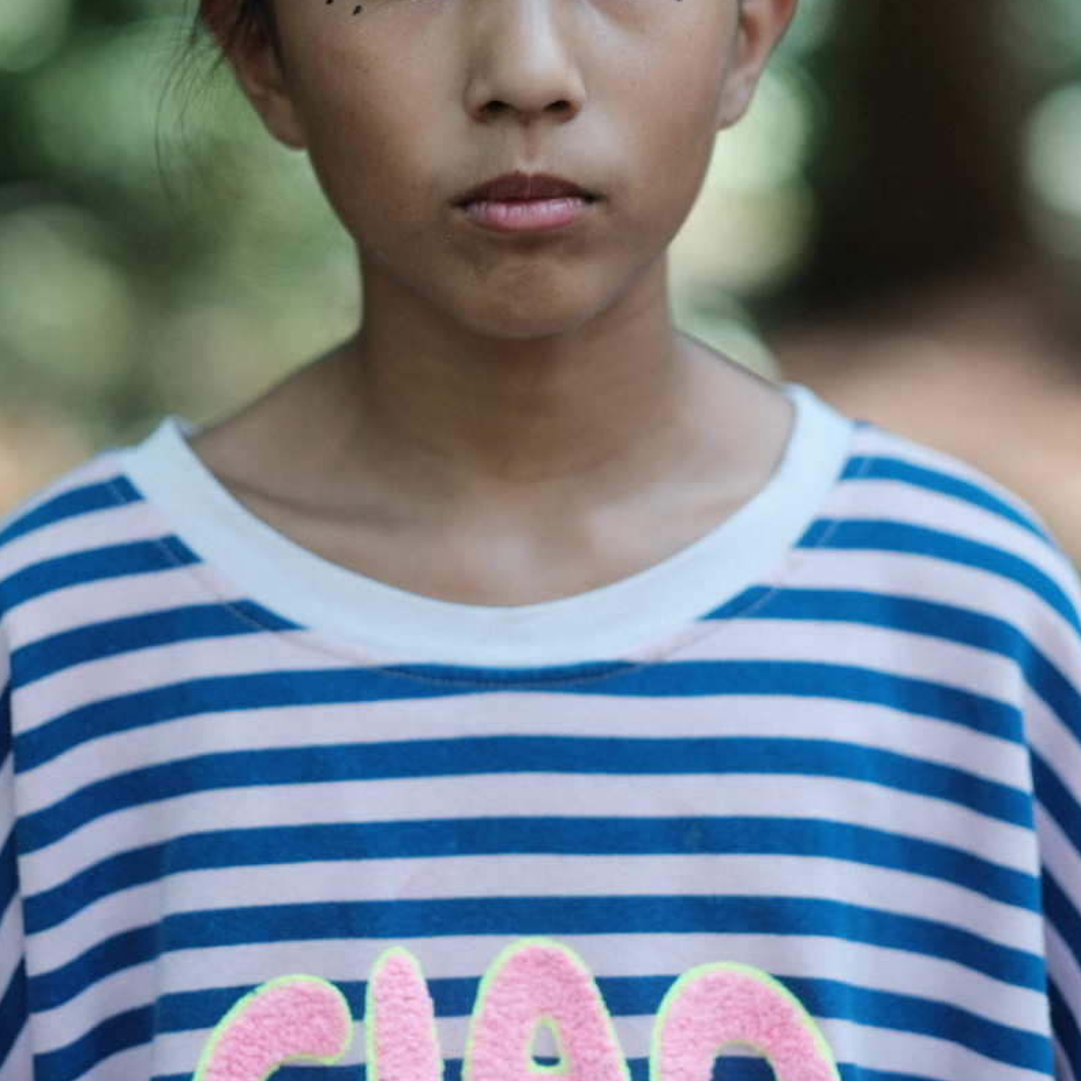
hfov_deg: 16.1
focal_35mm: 108
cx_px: 541
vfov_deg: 16.1
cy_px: 319
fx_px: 3816
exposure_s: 1/1000
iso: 400
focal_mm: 56
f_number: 1.6
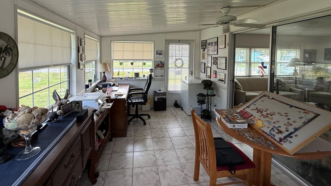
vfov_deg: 62.2
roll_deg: -0.9
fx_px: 149
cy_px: 61
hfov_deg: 95.8
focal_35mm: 17
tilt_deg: -1.5
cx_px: 156
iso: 80
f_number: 2.2
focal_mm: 2.22
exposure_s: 1/99
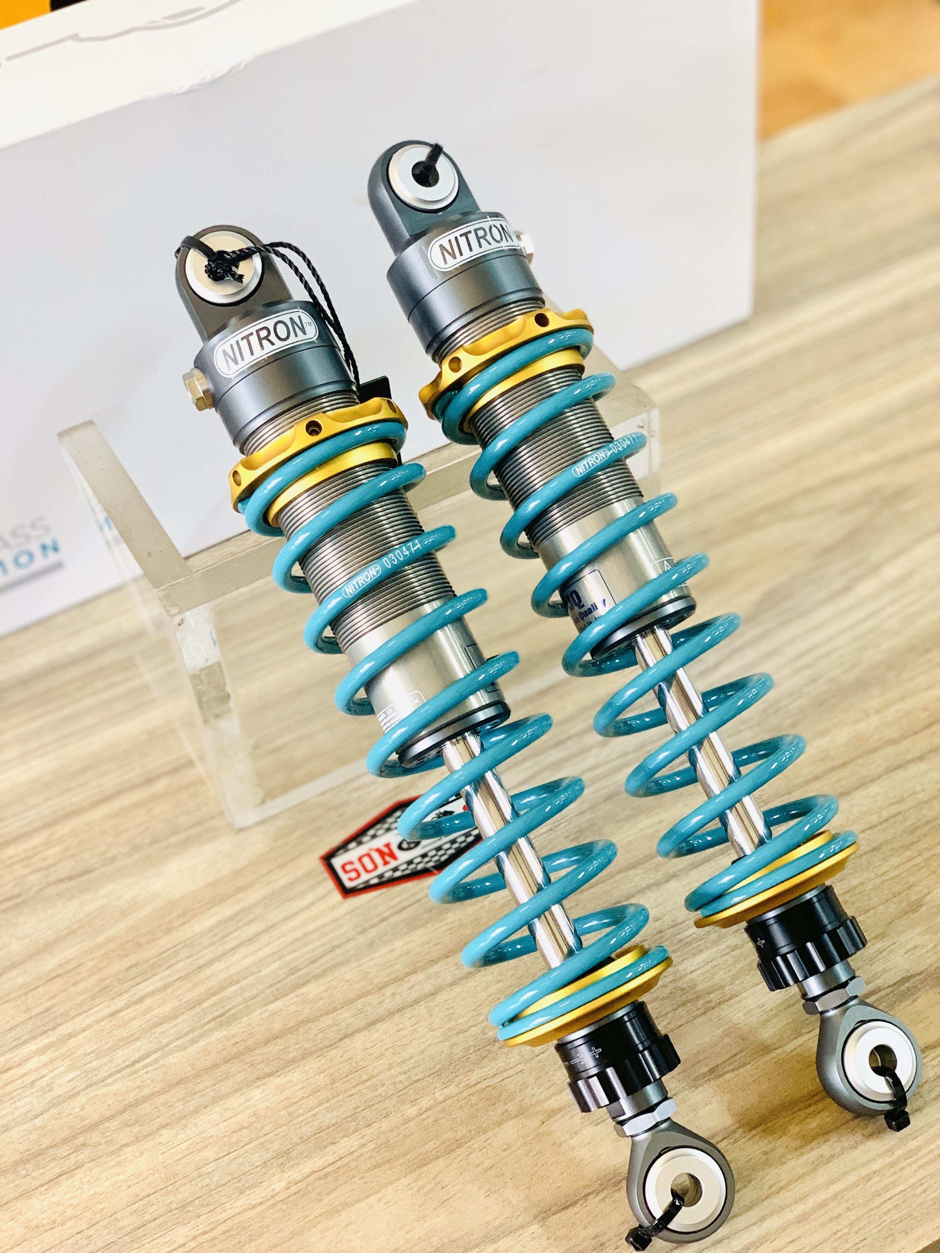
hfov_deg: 28.0
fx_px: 1883
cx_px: 470
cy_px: 626
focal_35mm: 52
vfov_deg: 36.8
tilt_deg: -46.7
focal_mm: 6
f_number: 2.4
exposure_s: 1/50
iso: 125
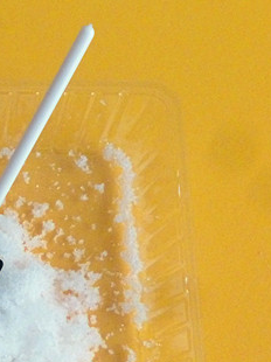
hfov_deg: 21.3
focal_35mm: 62
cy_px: 276
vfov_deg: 30.6
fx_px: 648
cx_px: -88
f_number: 3.3
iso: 400
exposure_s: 1/60
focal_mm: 4.3
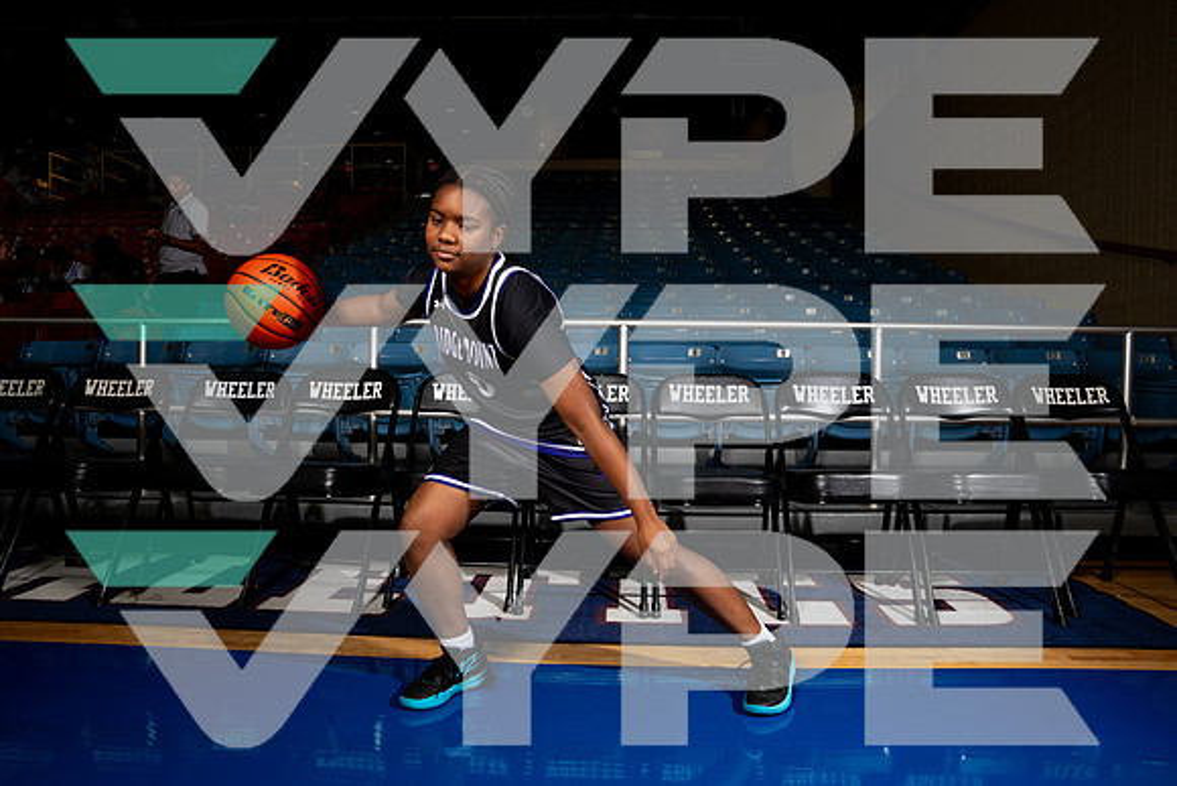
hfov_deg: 73.7
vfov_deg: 53.2
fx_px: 785
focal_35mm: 24
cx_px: 588
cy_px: 393
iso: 250
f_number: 7.1
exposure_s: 1/125
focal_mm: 24
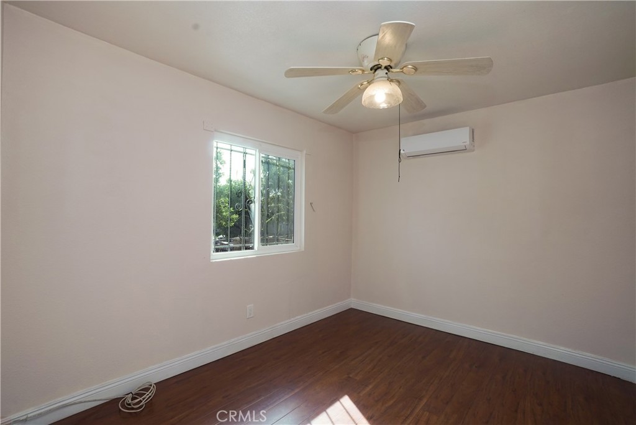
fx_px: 265
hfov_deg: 100.4
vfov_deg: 77.3
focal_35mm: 15
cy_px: 212
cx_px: 318
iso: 250
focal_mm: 10
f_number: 11
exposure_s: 1/20
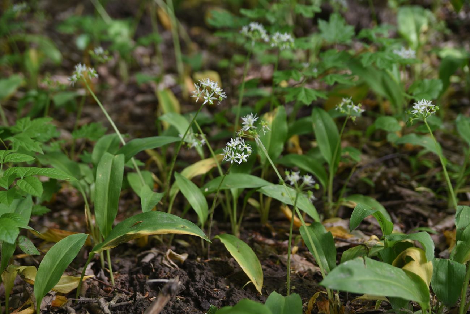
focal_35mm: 56
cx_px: 235
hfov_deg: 35.6
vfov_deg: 24.2
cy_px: 157
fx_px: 731
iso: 160
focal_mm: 56
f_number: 3.2
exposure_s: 1/125
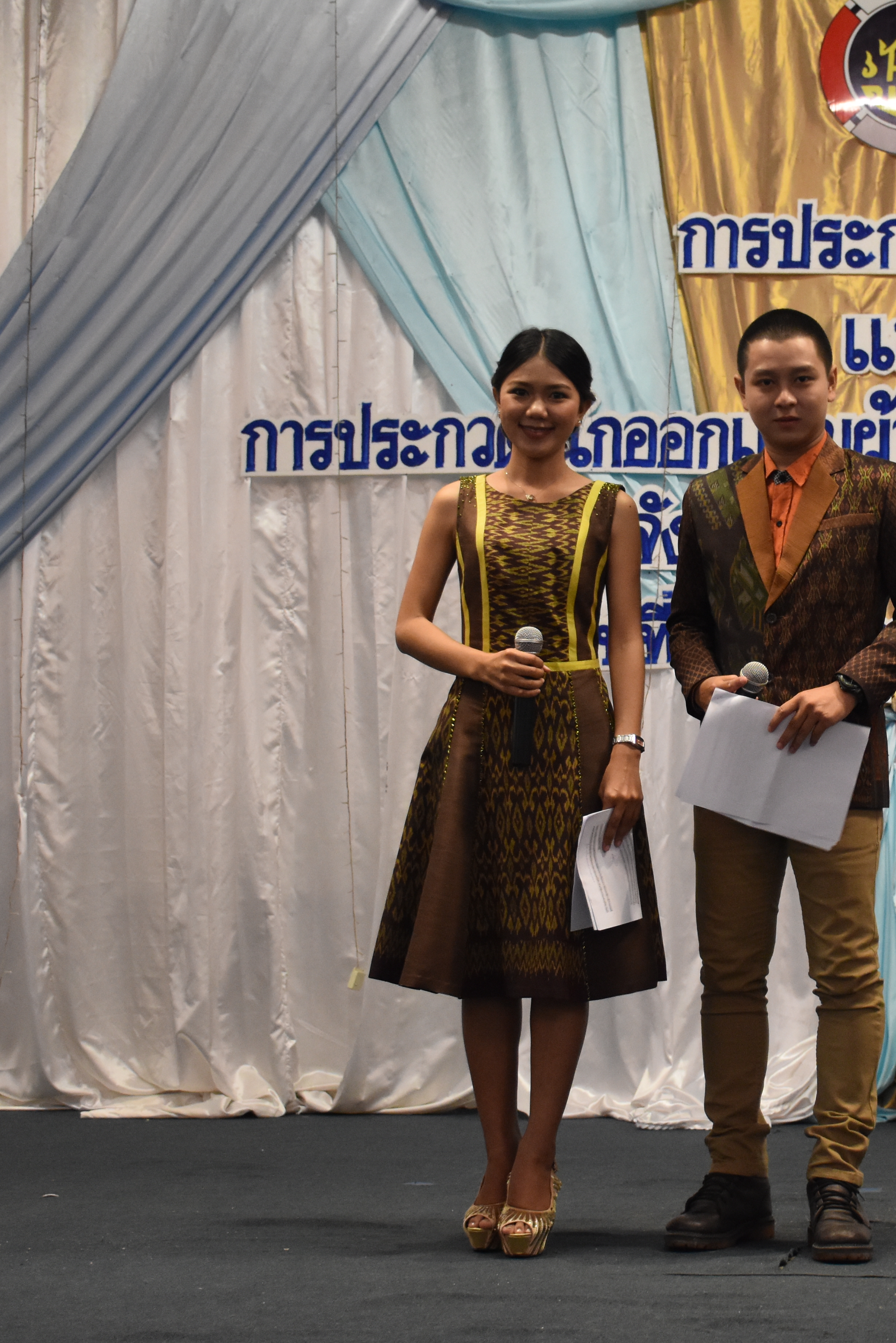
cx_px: 853
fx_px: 2456
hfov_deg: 20.2
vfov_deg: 30.6
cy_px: 628
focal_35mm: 66
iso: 1600
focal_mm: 27
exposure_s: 1/60
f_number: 4
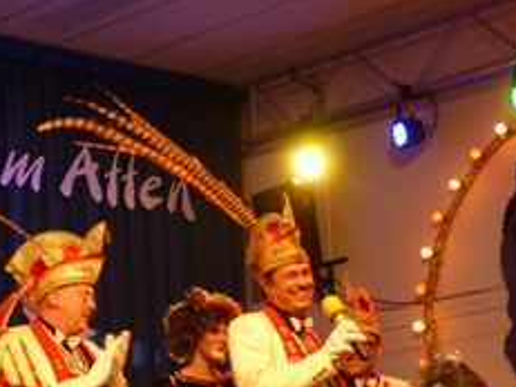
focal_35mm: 135
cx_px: 54
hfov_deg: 14.5
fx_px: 2011
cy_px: 391
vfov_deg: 10.9
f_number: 2.8
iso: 400
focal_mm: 9.4
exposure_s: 1/40
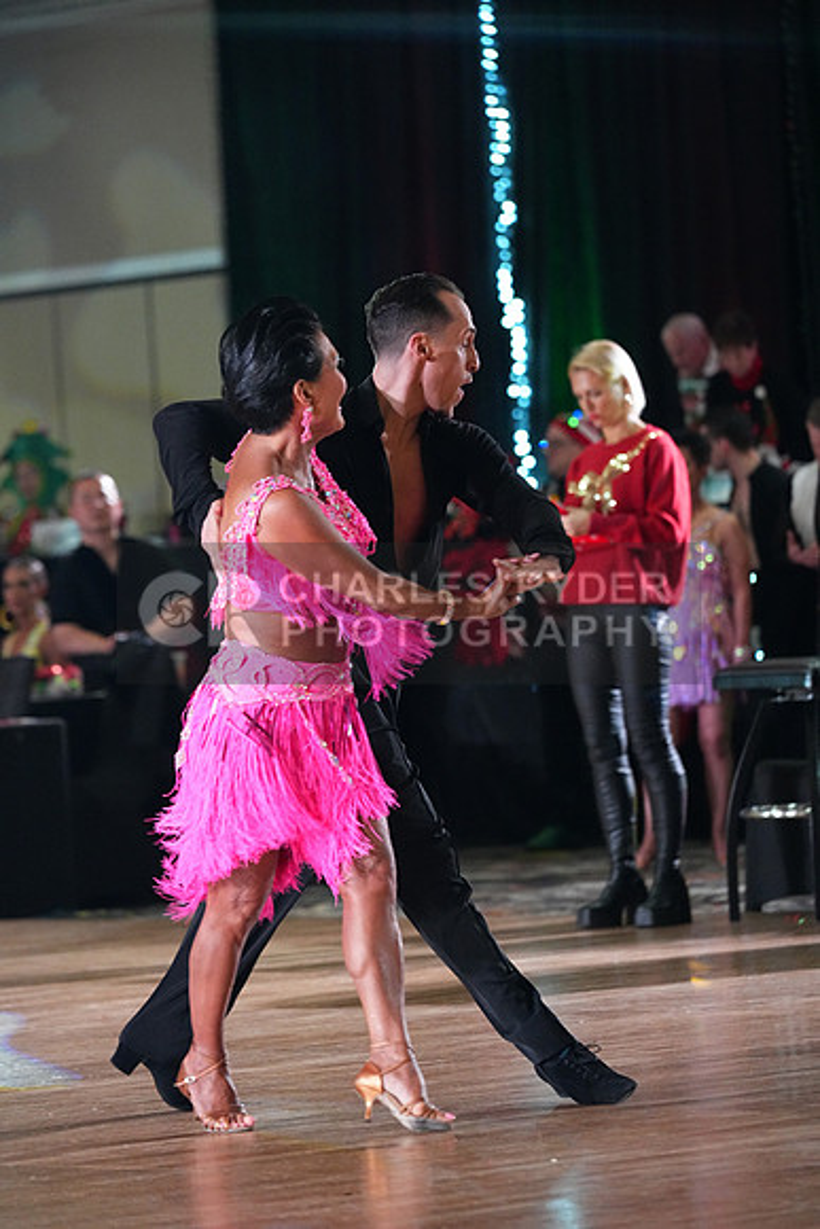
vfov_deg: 10.3
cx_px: 410
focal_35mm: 200
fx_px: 6829
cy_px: 614
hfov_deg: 6.9
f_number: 4.5
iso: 8000
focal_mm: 200
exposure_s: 1/400
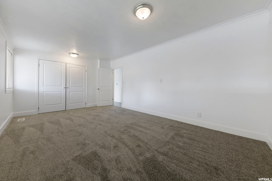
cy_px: 90
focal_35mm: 12
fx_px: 91
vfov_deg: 90.0
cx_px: 136
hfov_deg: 112.6
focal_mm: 12
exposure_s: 1/4
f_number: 8
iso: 100
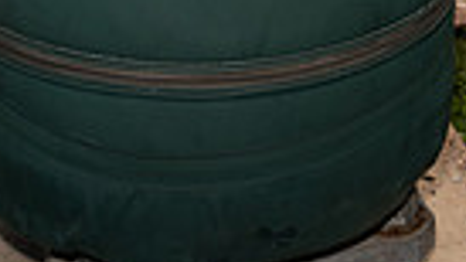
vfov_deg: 9.2
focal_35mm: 110
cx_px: 456
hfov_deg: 19.0
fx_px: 1359
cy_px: -473
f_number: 11
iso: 100
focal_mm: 32
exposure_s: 1/250
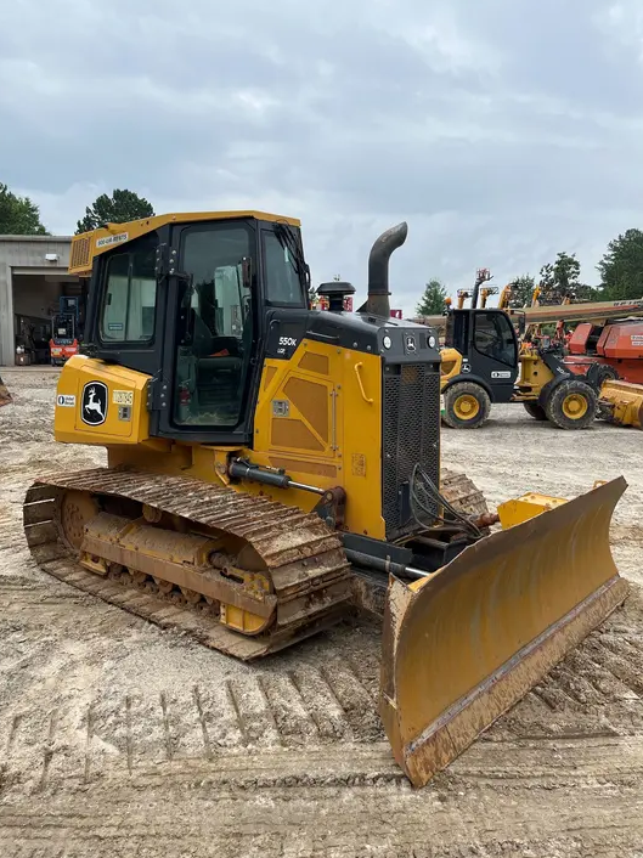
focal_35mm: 27
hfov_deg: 51.3
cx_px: 311
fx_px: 669
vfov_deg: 65.3
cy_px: 415
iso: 50
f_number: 1.6
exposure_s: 1/1672
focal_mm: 5.1
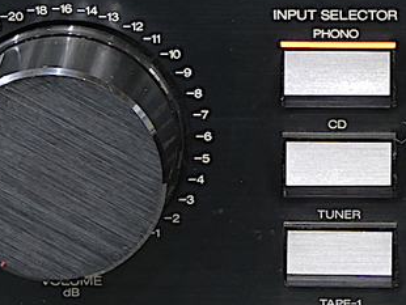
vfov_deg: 2.8
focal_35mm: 532
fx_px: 6244
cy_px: 181
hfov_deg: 3.7
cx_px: 295
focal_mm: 30.9
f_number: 5.6
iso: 200
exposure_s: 1/2
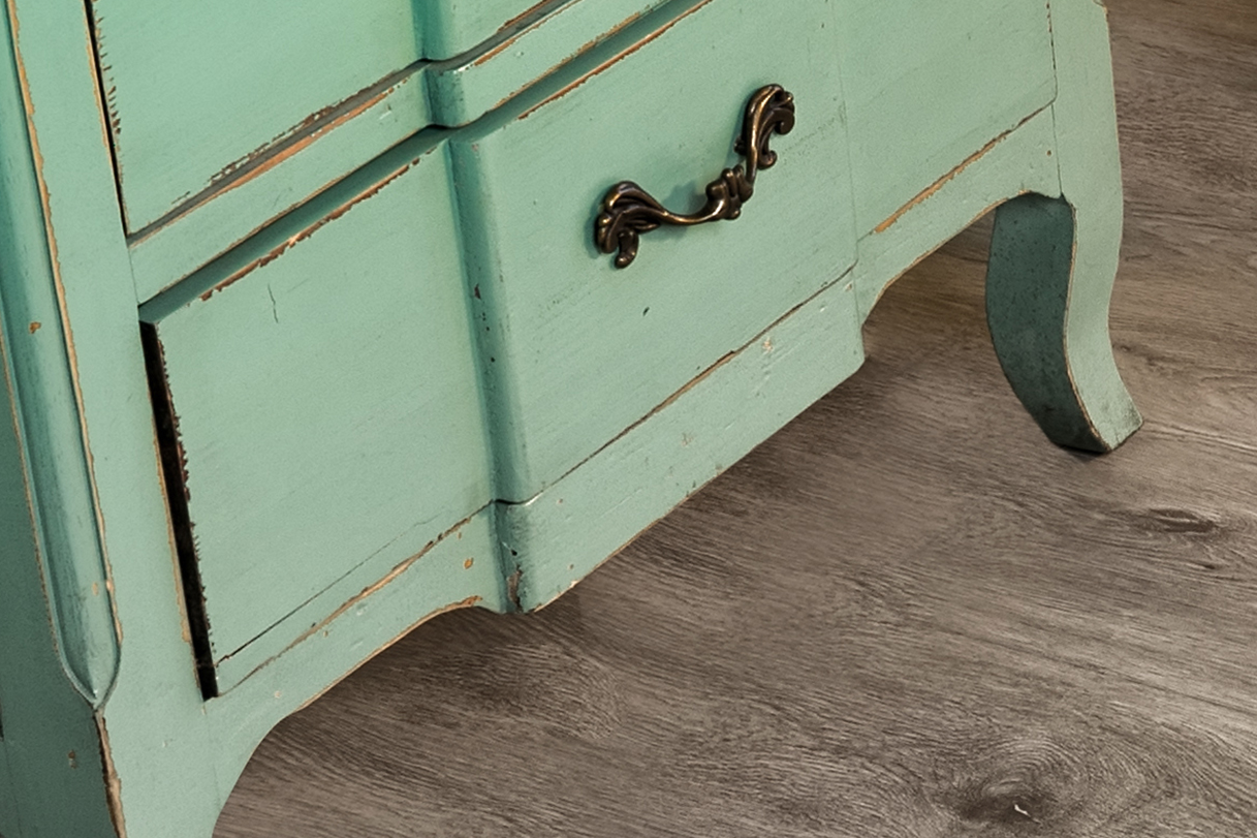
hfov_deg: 10.7
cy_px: -396
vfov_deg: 7.6
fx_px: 6214
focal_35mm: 178
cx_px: 2348
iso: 100
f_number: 14
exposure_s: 10
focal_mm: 36
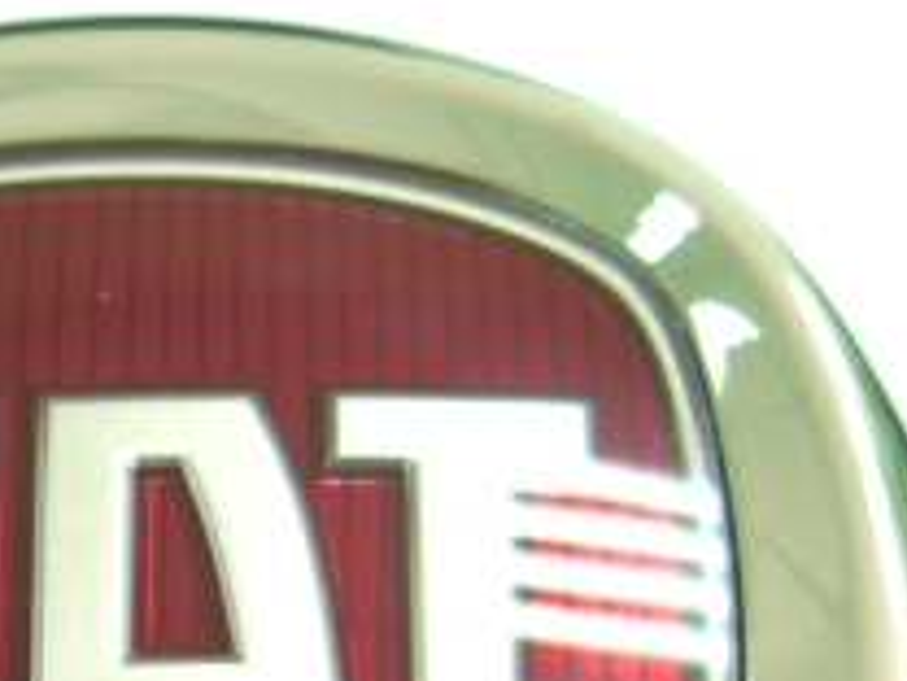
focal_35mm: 117
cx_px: 96
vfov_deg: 12.4
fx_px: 3066
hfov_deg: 16.6
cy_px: 816
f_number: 2.8
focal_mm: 7.9
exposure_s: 1/25
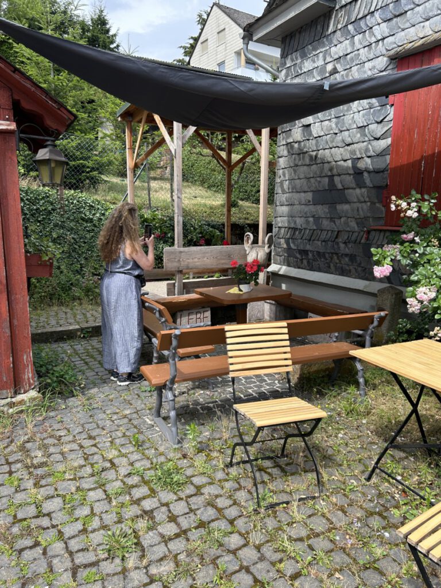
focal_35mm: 26
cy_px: 294
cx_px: 220
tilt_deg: -10.2
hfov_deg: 53.1
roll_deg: -0.5
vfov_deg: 67.3
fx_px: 442
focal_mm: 5.7
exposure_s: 1/1280
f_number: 1.5
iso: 50
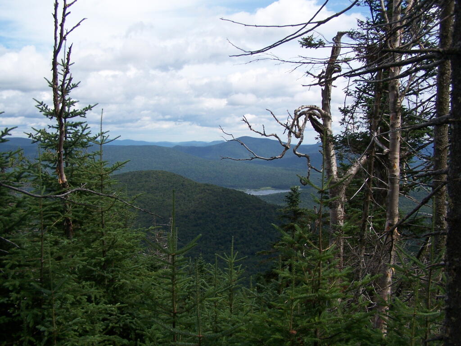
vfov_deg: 37.7
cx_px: 230
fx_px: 506
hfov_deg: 49.0
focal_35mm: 38
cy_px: 173
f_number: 4
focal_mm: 6.3
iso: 100
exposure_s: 1/1000
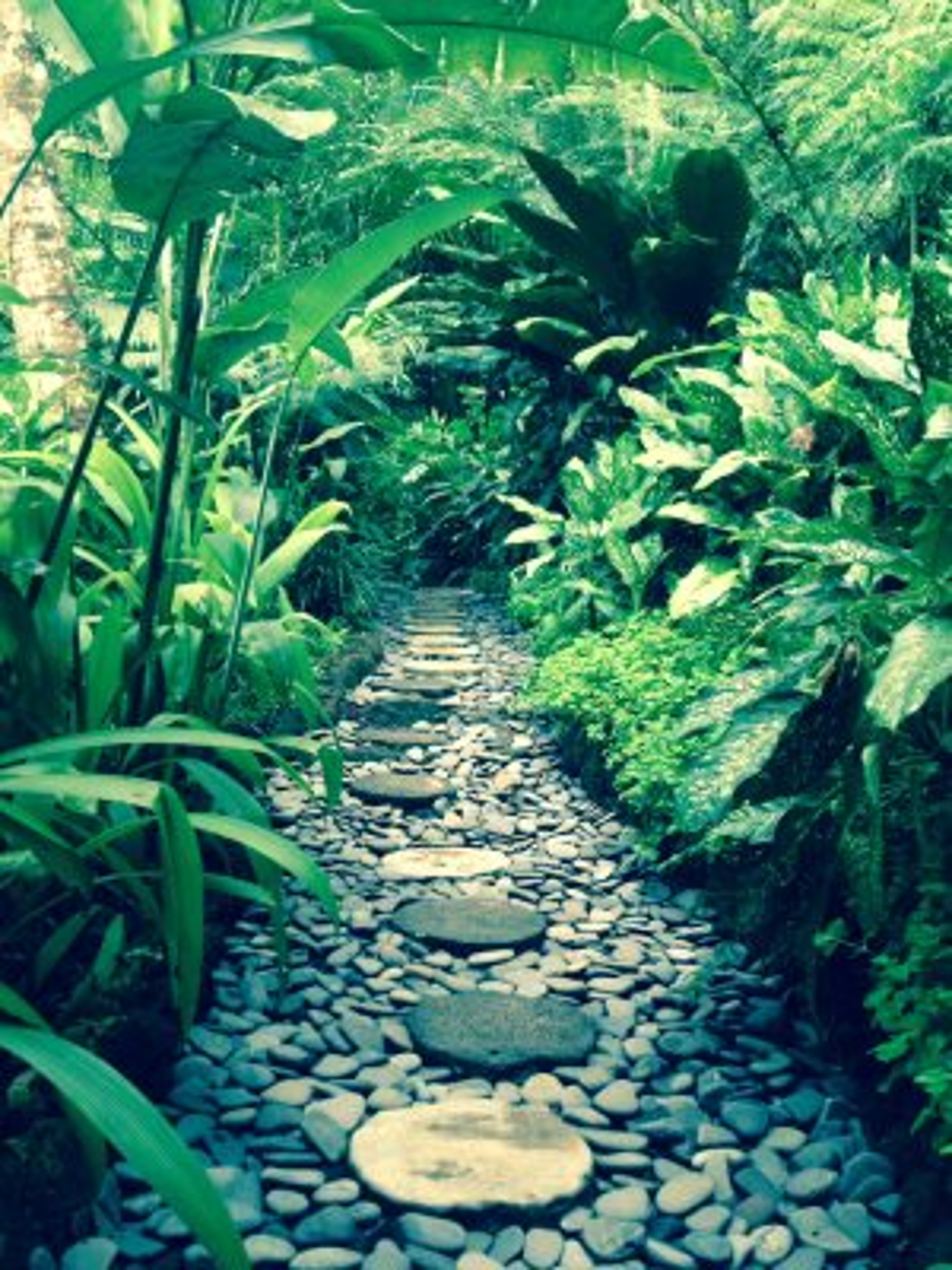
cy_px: 635
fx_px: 1283
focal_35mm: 35
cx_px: 476
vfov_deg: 52.6
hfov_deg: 40.7
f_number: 2.4
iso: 50
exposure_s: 1/24
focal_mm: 4.28
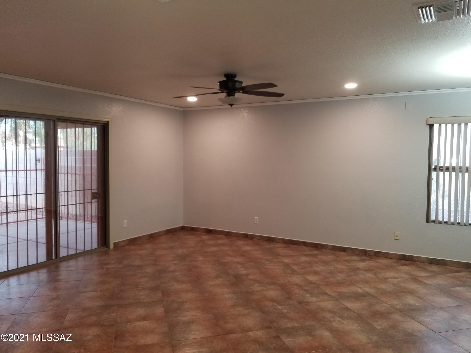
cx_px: 236
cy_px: 176
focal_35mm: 26
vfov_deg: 53.1
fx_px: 354
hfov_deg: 67.3
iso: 100
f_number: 1.7
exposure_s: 1/24
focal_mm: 4.3
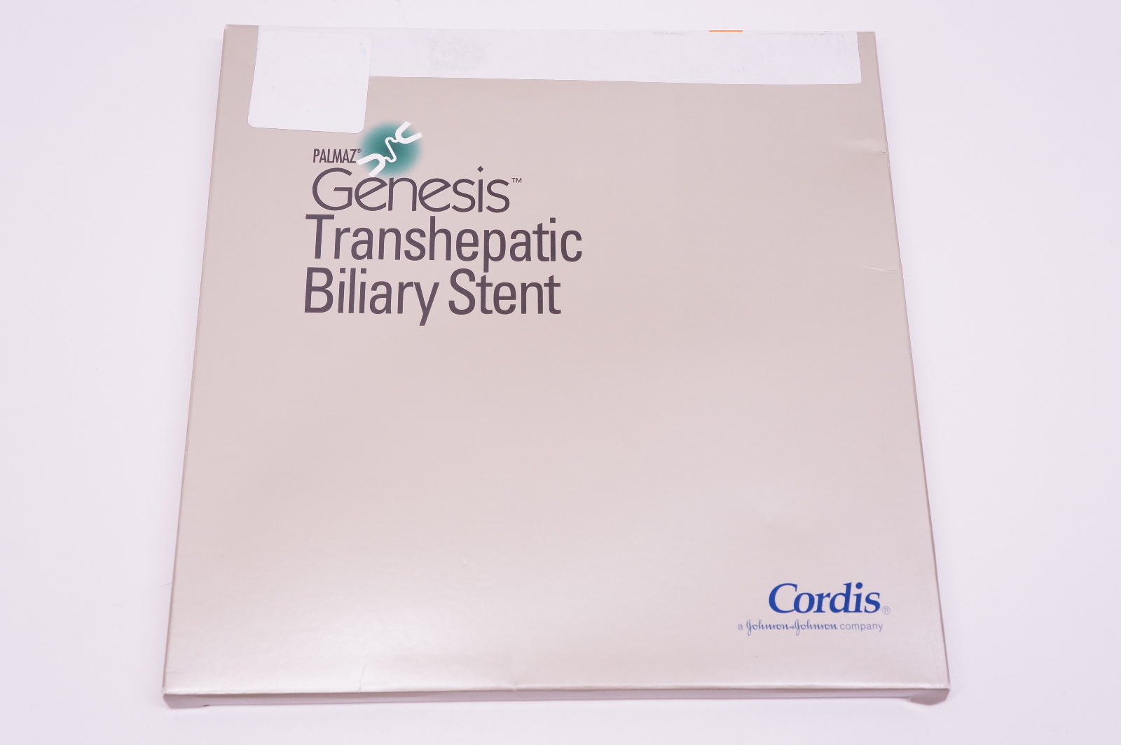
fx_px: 1260
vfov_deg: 32.9
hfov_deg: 48.0
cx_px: 560
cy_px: 372
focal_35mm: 40
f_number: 7.1
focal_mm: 27
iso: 800
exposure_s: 1/100
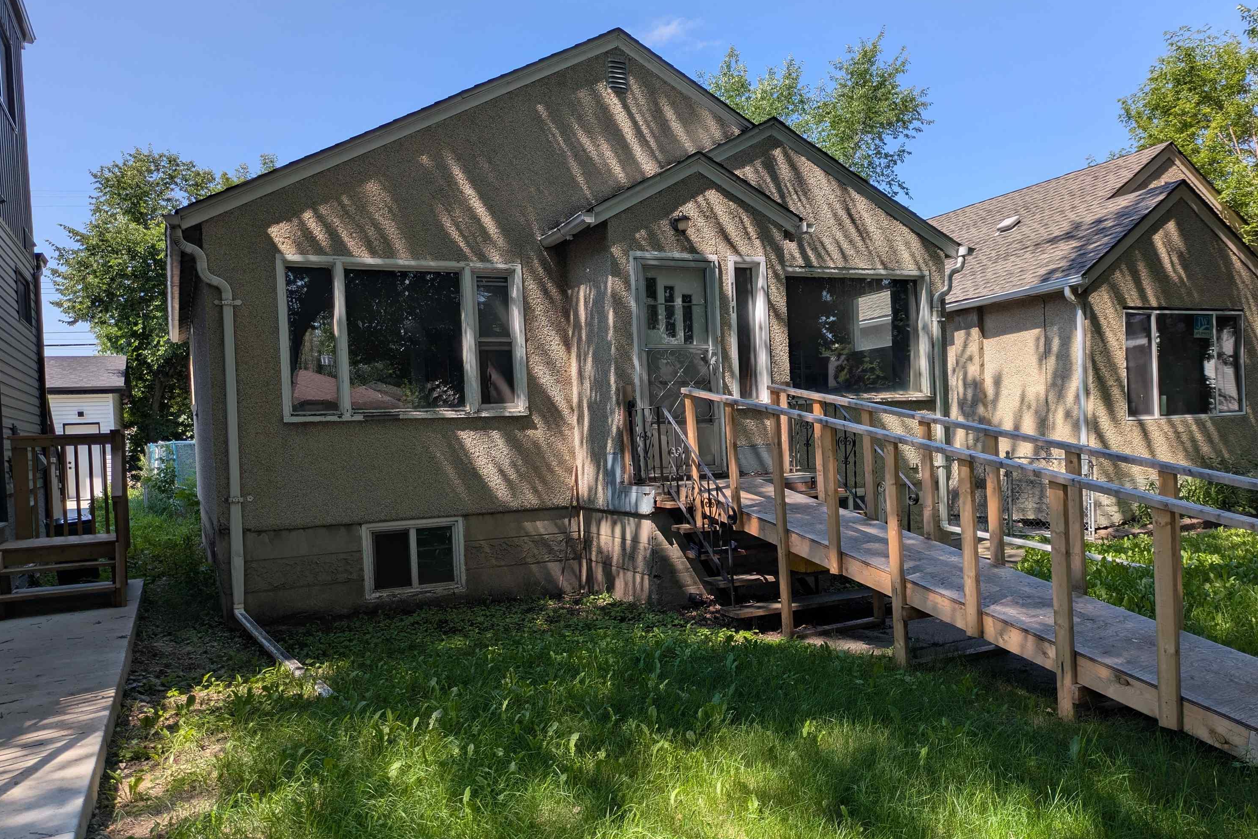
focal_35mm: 27
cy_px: 452
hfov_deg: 67.4
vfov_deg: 47.9
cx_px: 638
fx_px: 943
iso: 52
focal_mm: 5.43
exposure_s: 1/1225
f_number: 1.89
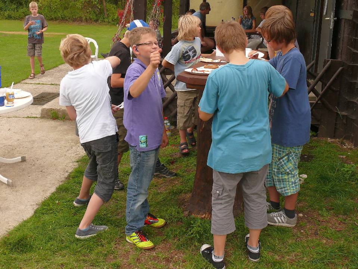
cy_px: 134
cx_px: 179
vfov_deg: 40.7
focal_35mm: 35
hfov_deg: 52.6
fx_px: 362
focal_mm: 7.4
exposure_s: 1/200
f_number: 4
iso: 100
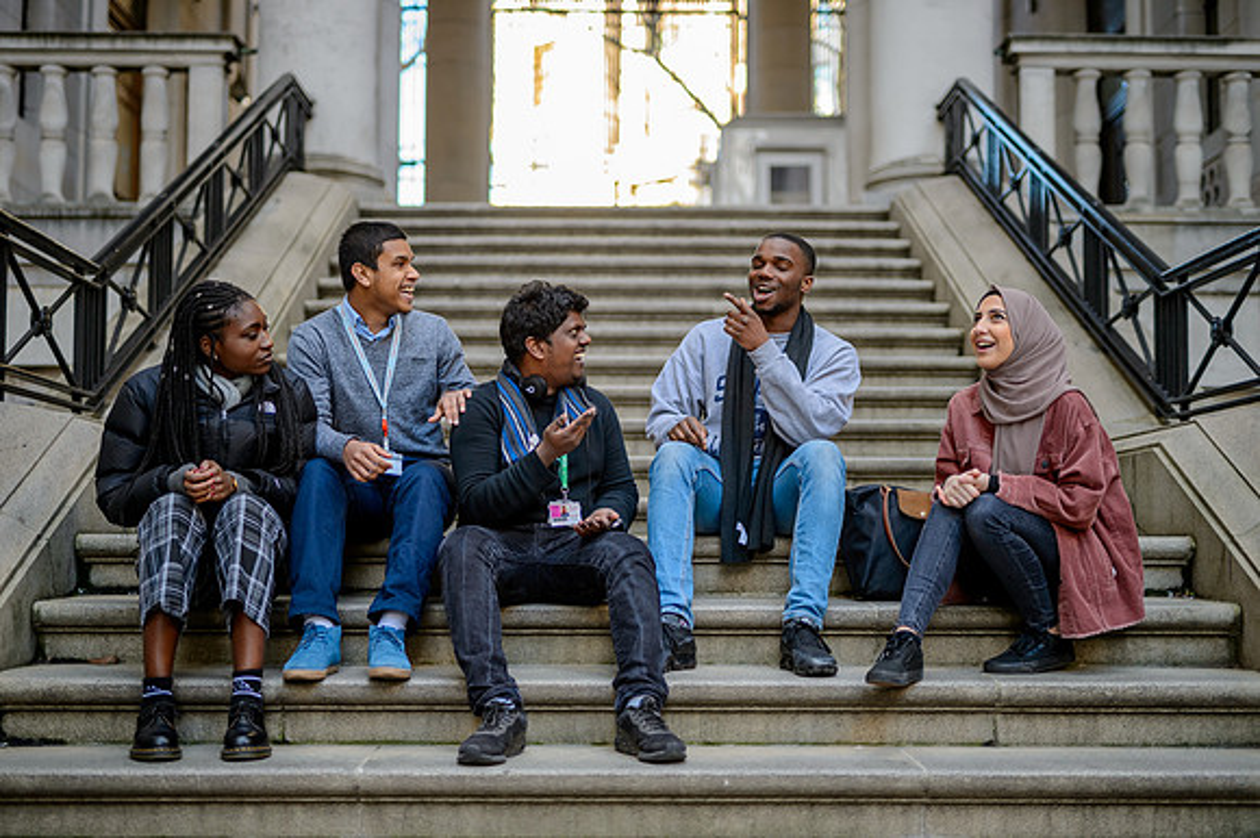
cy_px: 419
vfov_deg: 27.0
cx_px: 630
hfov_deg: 39.6
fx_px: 1749
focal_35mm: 50
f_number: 1.4
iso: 500
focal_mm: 50
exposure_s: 1/800
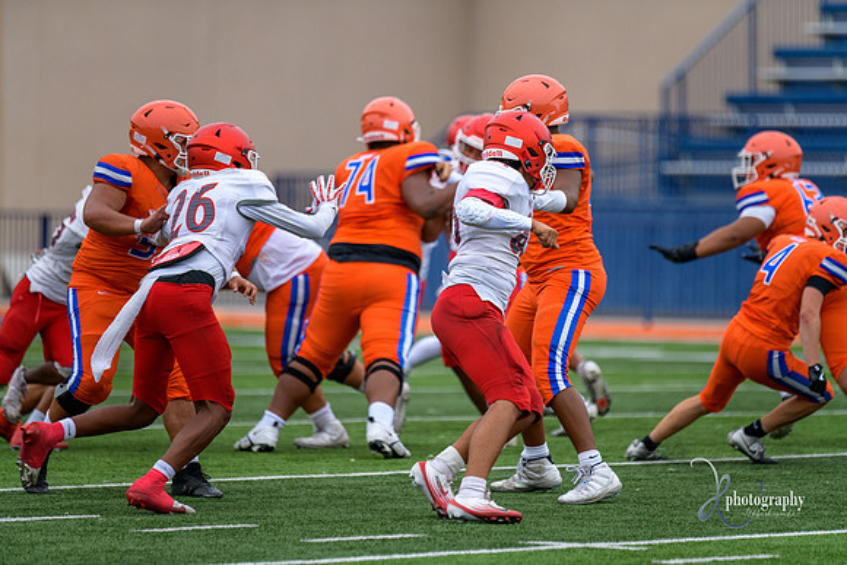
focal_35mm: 300
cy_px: 282
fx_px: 7060
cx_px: 424
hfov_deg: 6.9
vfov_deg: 4.6
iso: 400
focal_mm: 300
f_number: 2.8
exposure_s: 1/1000
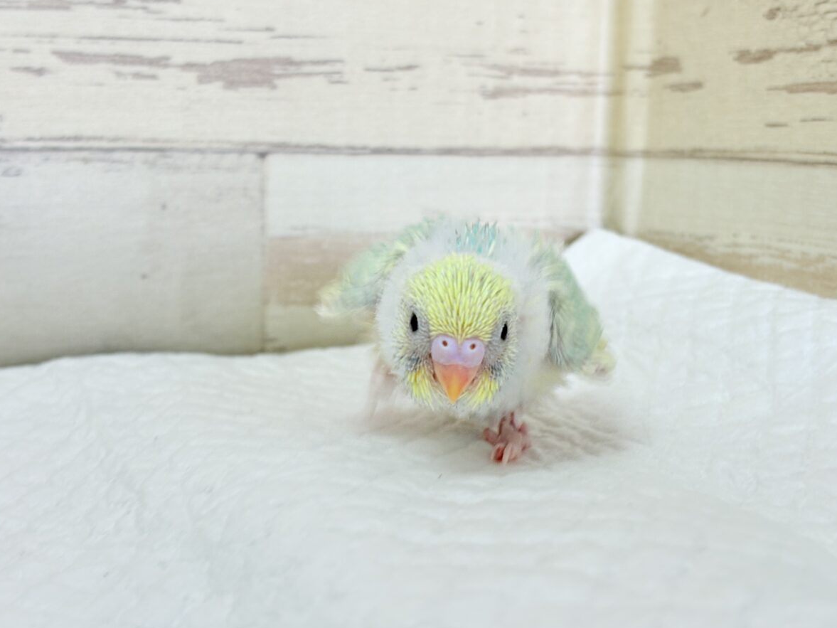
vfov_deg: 27.5
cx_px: 420
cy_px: 314
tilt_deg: -9.3
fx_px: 1282
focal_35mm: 53
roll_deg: -1.7
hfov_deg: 36.2
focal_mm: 5.96
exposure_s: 1/50
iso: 40
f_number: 1.6
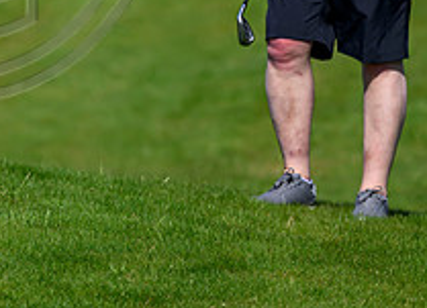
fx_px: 15815
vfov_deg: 1.1
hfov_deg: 1.5
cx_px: -172
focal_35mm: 1299
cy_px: -153
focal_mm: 400
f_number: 4.5
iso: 500
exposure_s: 1/5000
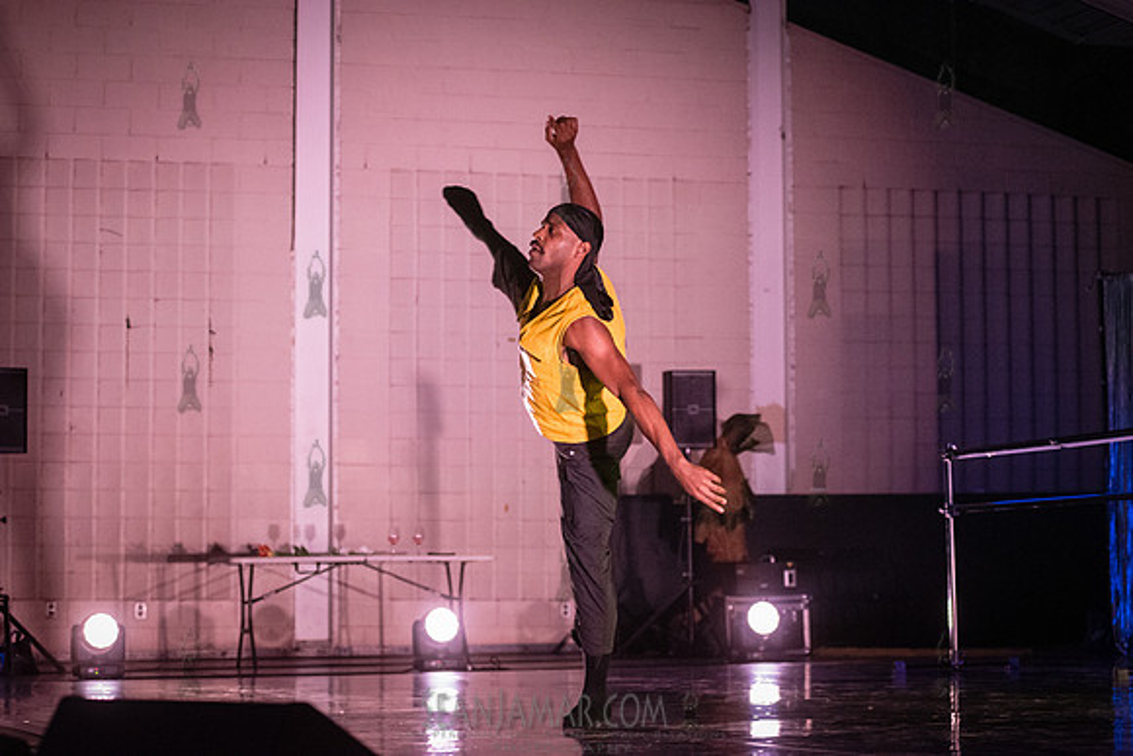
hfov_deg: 23.6
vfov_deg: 15.9
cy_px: 378
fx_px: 2707
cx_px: 566
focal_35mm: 86
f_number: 4
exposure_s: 1/320
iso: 8000
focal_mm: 86
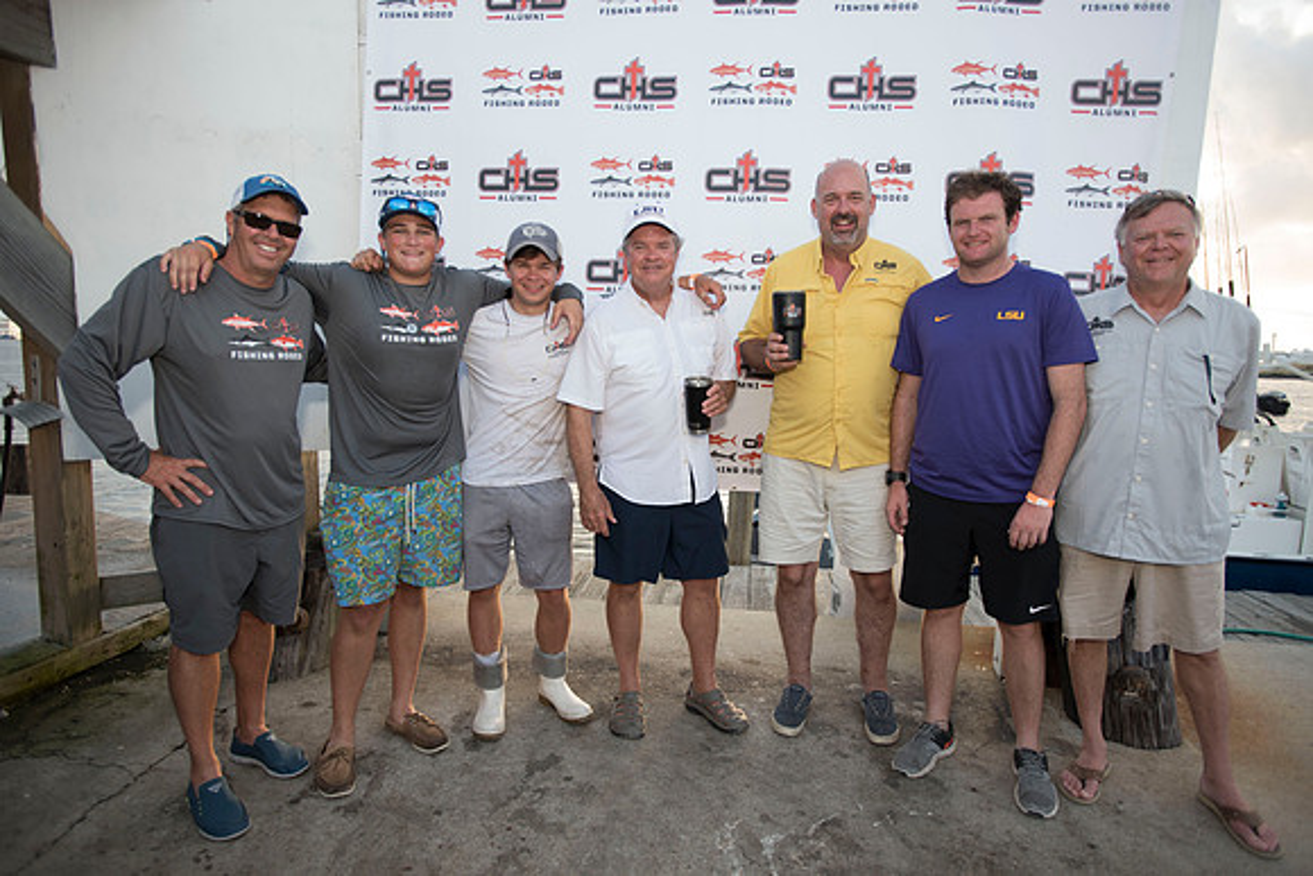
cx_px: 656
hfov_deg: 78.6
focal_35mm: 22
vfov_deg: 57.3
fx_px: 803
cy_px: 438
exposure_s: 1/320
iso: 250
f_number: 2.8
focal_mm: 22
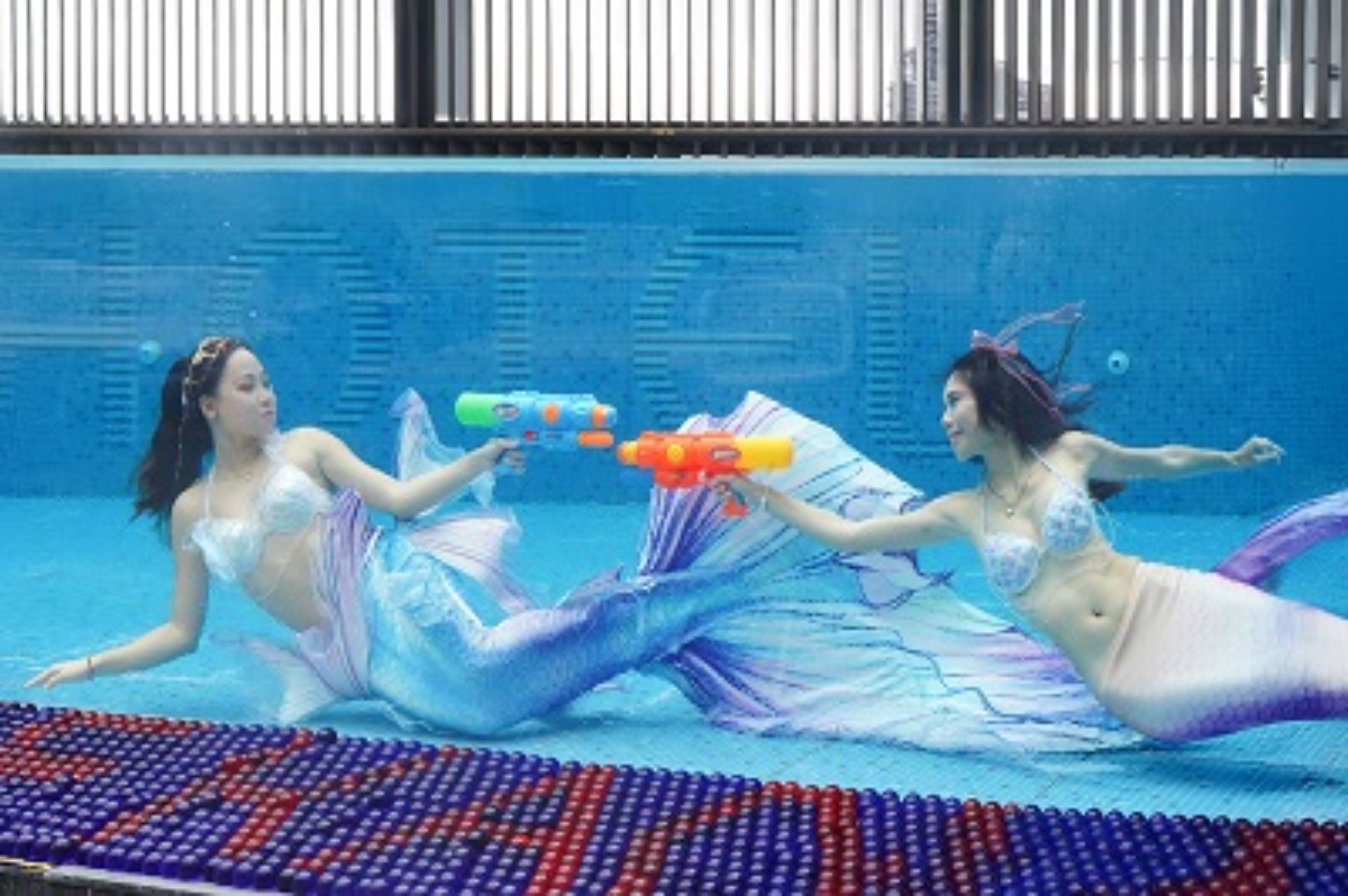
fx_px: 1871
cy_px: 448
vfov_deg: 26.9
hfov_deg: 39.6
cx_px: 674
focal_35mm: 50
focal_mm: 33.7
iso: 800
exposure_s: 1/100
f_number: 18
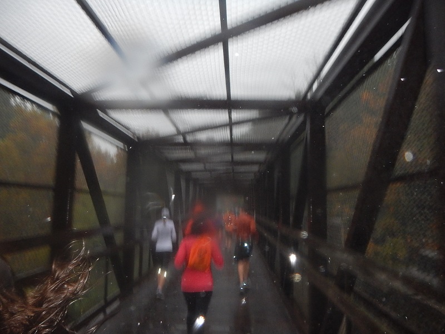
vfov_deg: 49.7
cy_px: 167
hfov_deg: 63.4
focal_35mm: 28
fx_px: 360
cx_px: 222
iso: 320
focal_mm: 5
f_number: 3.9
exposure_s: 1/30
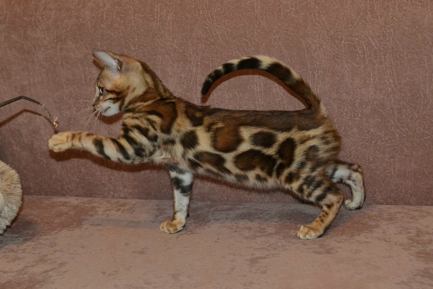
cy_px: 144
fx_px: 469
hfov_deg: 49.6
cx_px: 216
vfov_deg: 34.2
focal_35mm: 39
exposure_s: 1/60.2
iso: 1000
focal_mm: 26
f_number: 4.2
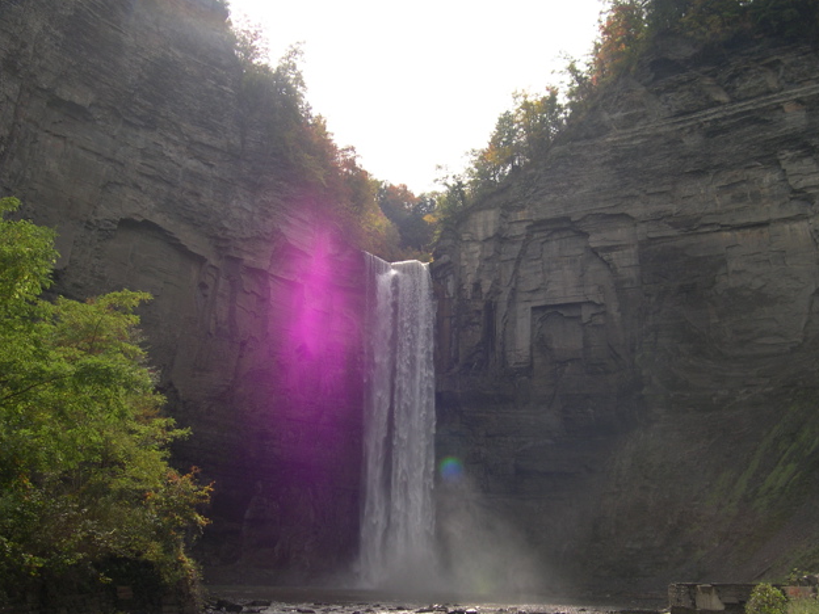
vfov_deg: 36.8
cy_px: 306
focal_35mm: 39
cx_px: 407
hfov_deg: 47.9
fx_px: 923
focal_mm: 8
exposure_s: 1/635
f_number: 2.8
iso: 100
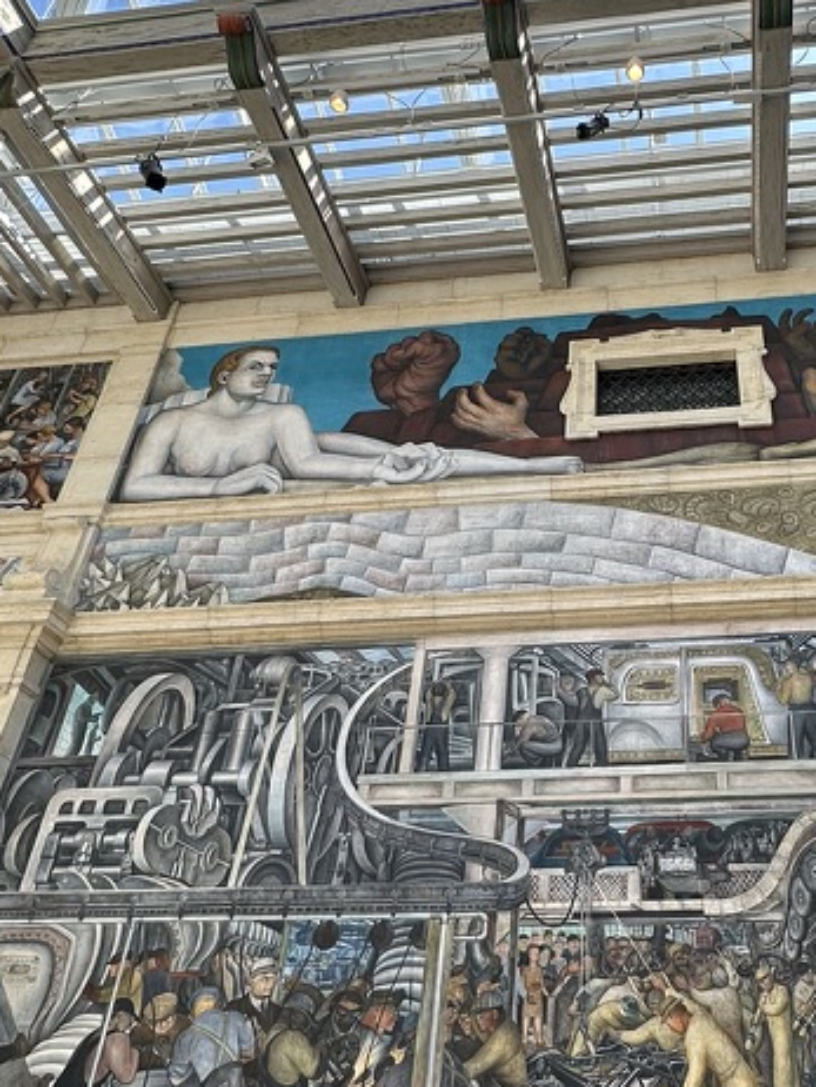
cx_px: 607
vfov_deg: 58.3
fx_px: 973
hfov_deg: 44.1
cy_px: 558
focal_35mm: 31
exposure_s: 1/150
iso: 40
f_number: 2.2
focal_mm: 2.22
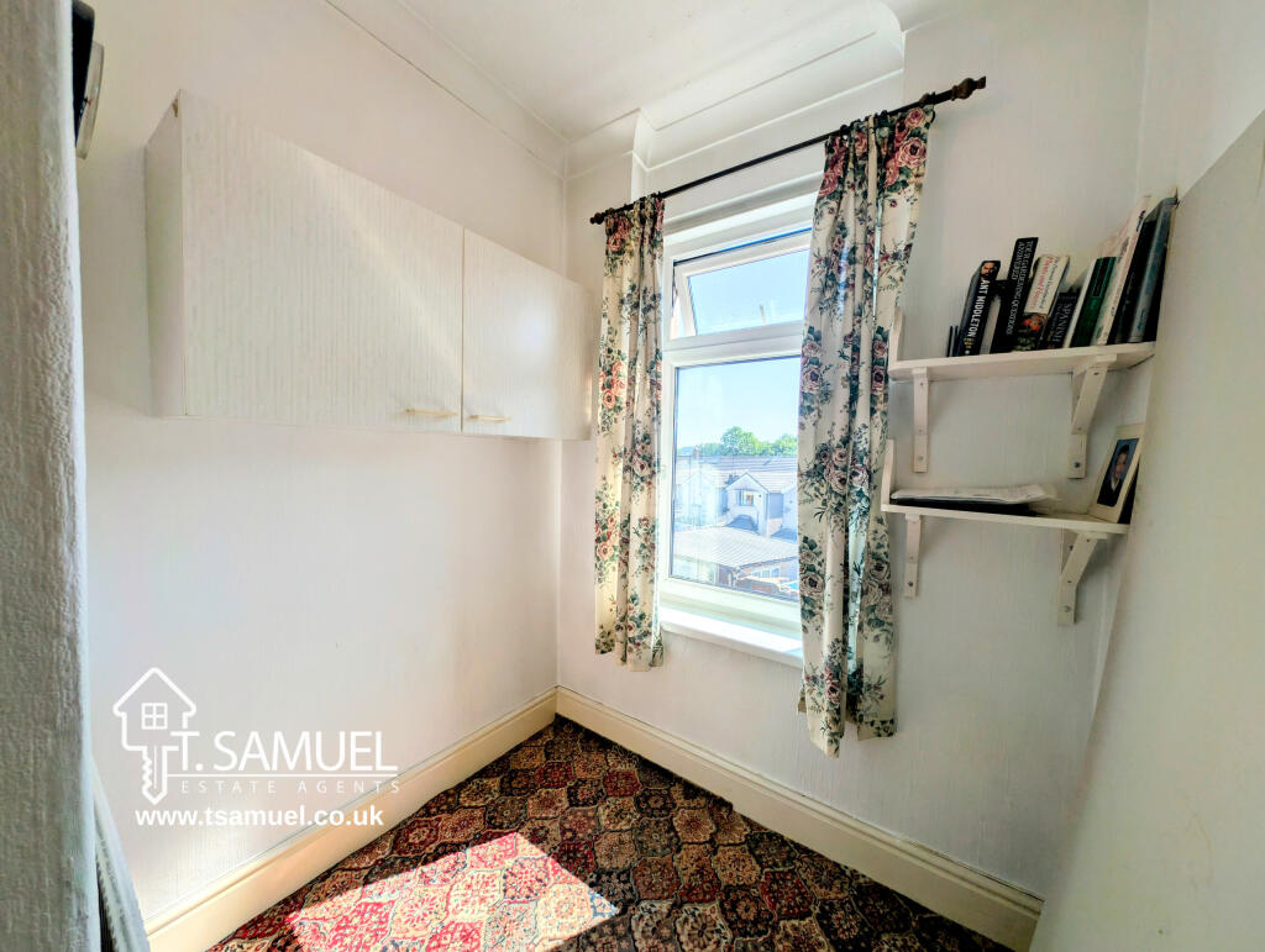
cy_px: 476
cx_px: 632
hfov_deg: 110.5
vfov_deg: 94.6
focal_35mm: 12
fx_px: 439
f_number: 1.95
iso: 37
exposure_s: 1/1050
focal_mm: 2.23
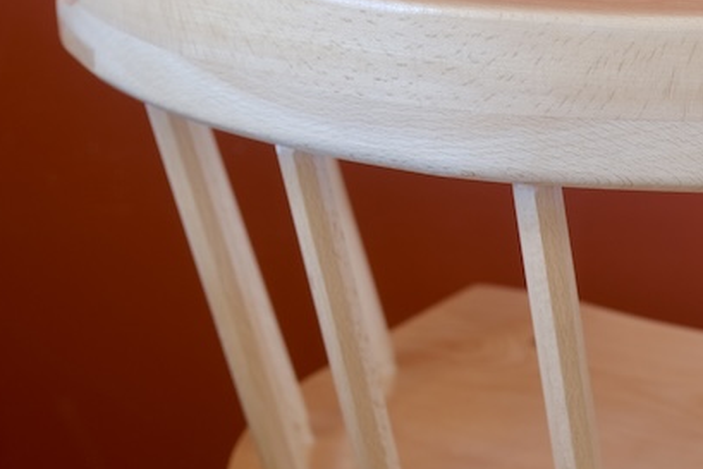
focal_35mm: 165
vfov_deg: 8.3
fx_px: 3223
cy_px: 313
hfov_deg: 12.3
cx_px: 748
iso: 160
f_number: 4
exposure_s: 1/6
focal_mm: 50
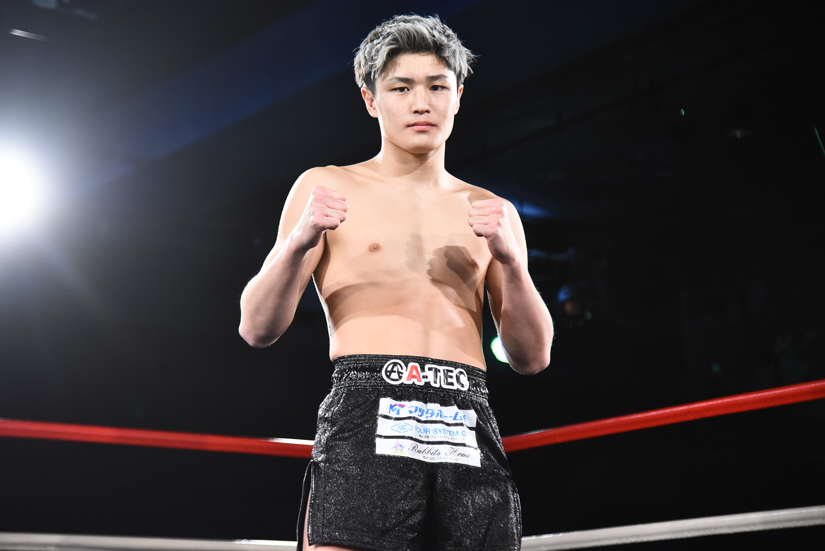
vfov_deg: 16.1
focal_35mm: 85
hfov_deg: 23.9
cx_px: 412
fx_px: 1949
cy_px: 276
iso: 3200
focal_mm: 85
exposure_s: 1/800
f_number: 4
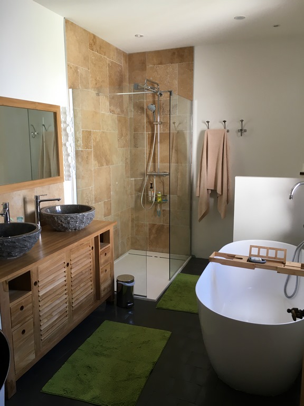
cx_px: 152
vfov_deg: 61.7
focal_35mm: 29
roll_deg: -0.7
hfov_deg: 48.2
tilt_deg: -9.2
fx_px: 340
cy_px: 203
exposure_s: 1/33
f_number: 2.2
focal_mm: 4.15
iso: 25
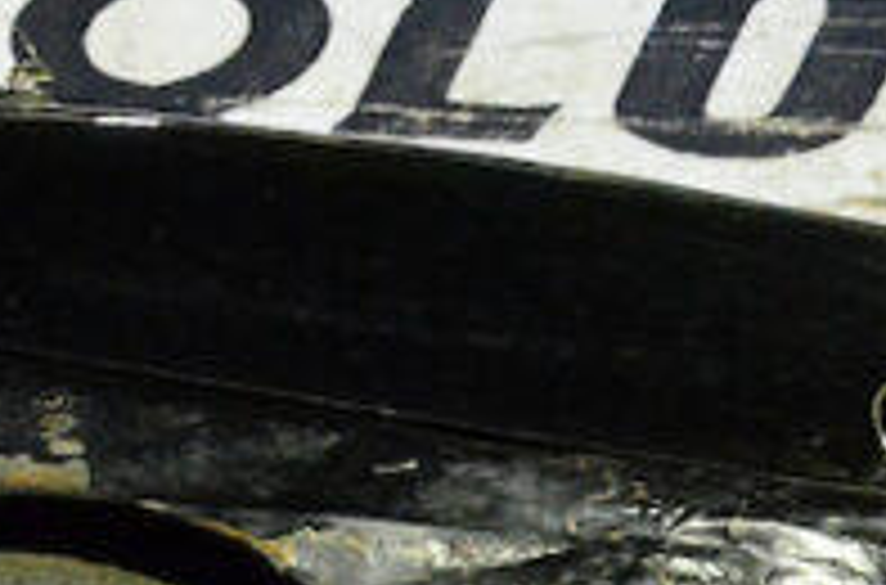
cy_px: 256
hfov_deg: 6.9
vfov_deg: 4.9
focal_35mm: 281
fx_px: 6894
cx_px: -1295
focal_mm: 36
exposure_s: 1/50
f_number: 10
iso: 4000
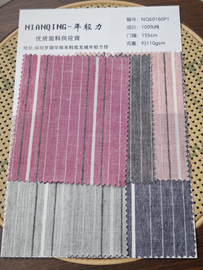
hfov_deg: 30.9
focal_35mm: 47
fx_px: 368
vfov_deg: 40.4
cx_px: 102
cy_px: 135
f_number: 1.44
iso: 50
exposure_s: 1/140
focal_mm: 6.68
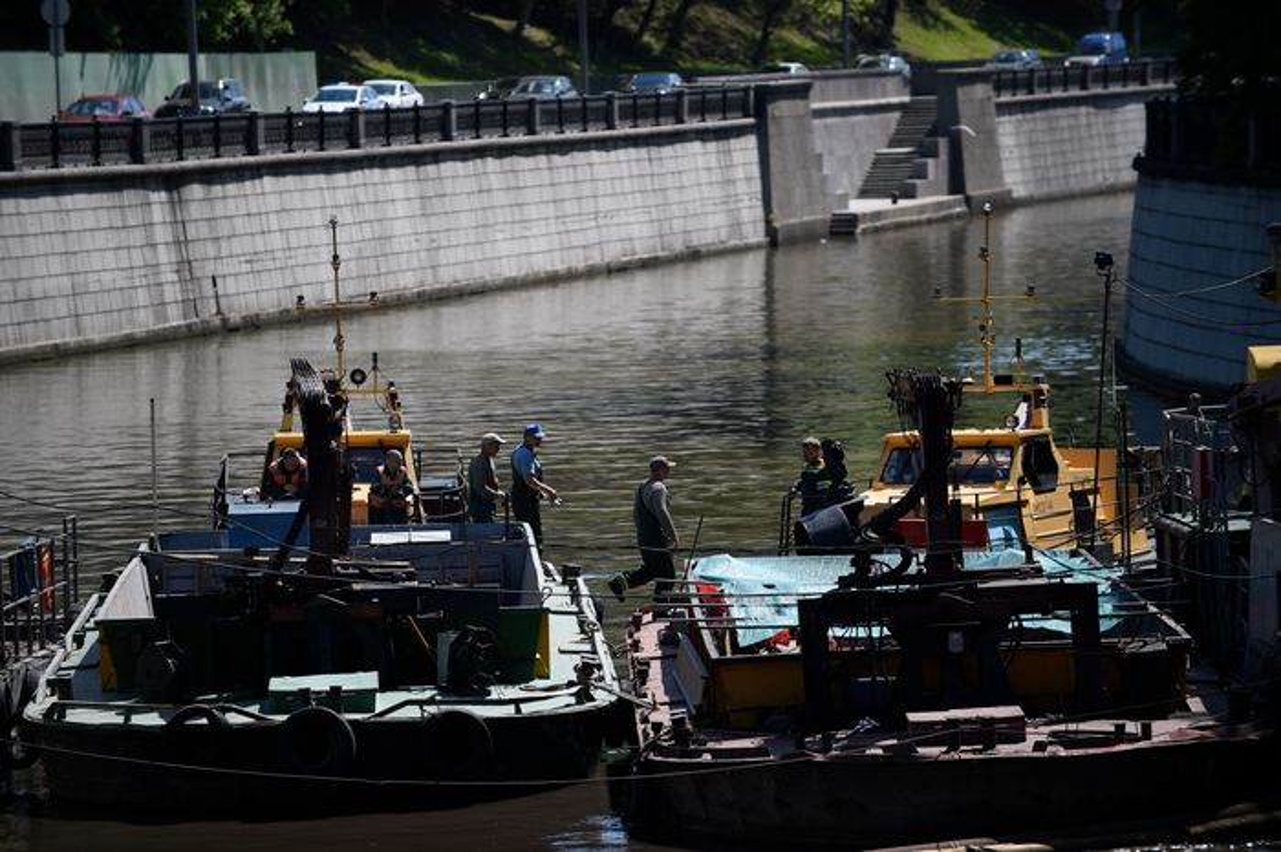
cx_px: 640
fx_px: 7113
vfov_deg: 6.9
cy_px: 426
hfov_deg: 10.3
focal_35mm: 200
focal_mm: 200
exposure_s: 1/1600
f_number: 3.2
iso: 100
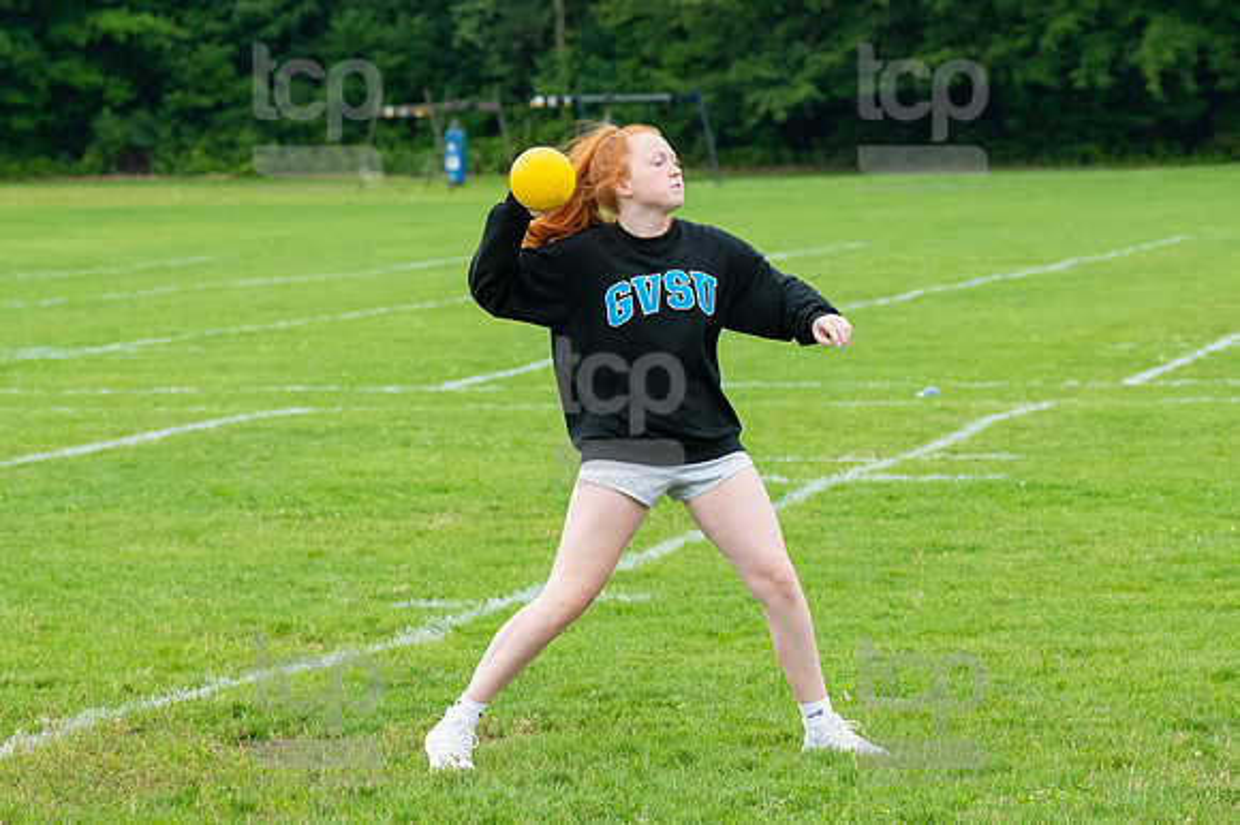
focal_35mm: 187
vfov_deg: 7.3
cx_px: 620
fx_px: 6437
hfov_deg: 11.0
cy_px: 412
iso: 1250
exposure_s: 1/1000
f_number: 5.6
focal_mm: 125
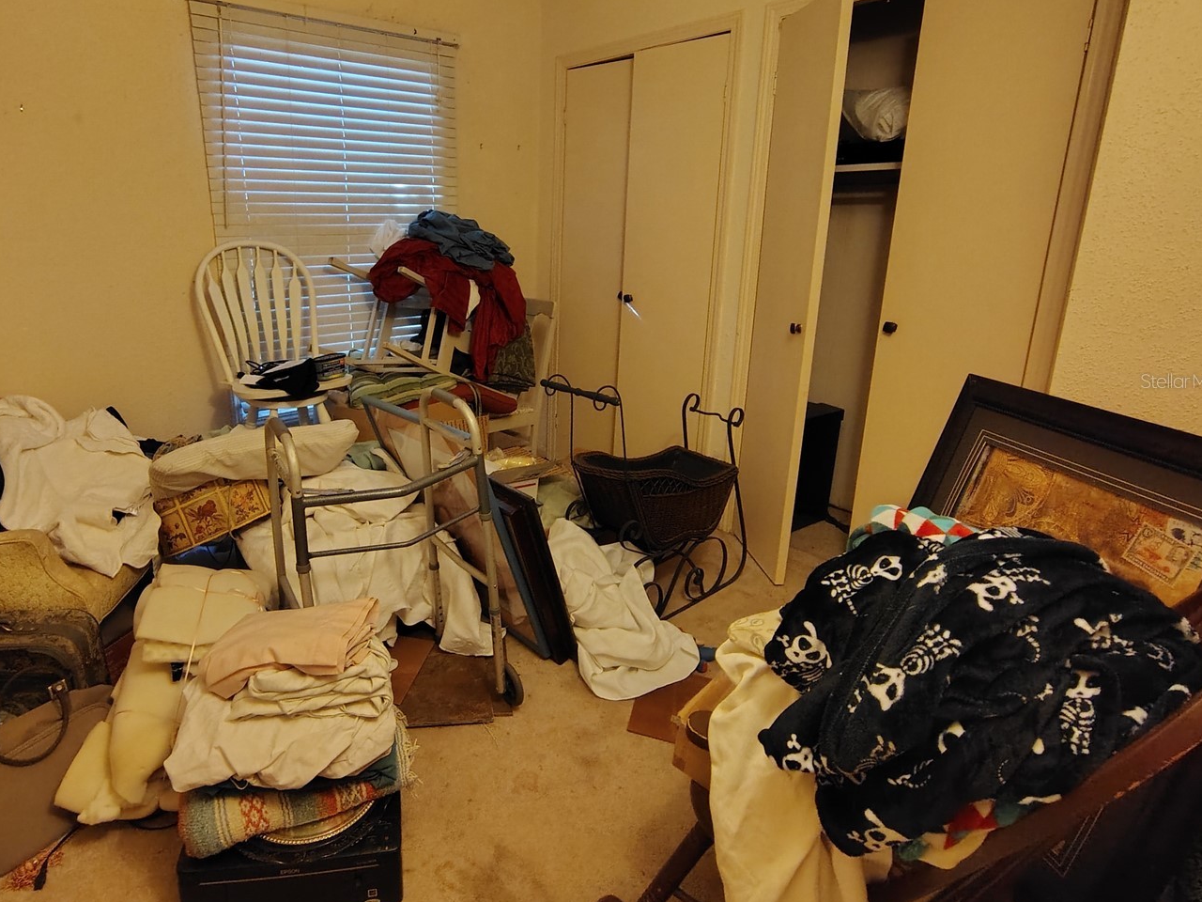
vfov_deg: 65.6
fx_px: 694
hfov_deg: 80.7
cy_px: 381
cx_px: 478
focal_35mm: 20
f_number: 2.2
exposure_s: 1/24
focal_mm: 2.13
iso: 1728
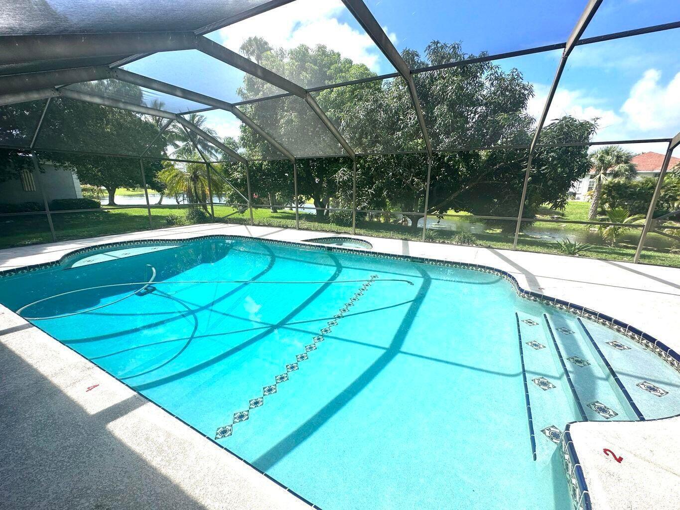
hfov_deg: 102.1
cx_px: 340
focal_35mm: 14
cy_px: 255
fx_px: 275
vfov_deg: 85.7
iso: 50
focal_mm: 2.22
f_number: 2.2
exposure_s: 1/1062
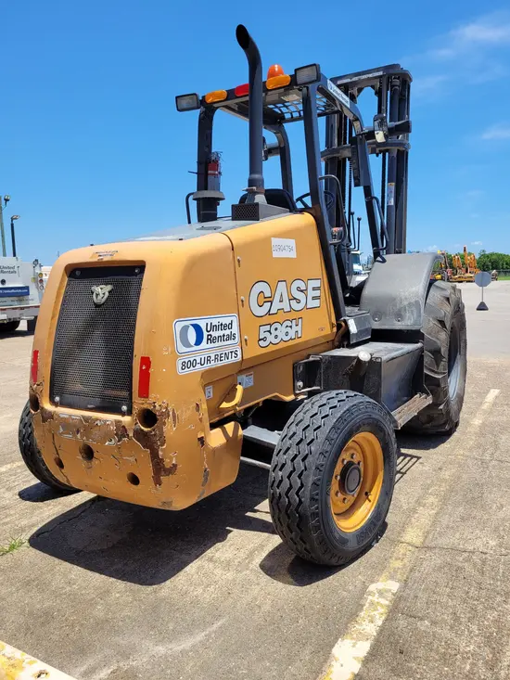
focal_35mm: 26
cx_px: 255
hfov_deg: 53.1
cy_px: 340
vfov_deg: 67.3
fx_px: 511
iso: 40
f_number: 1.8
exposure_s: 1/2038
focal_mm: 5.4
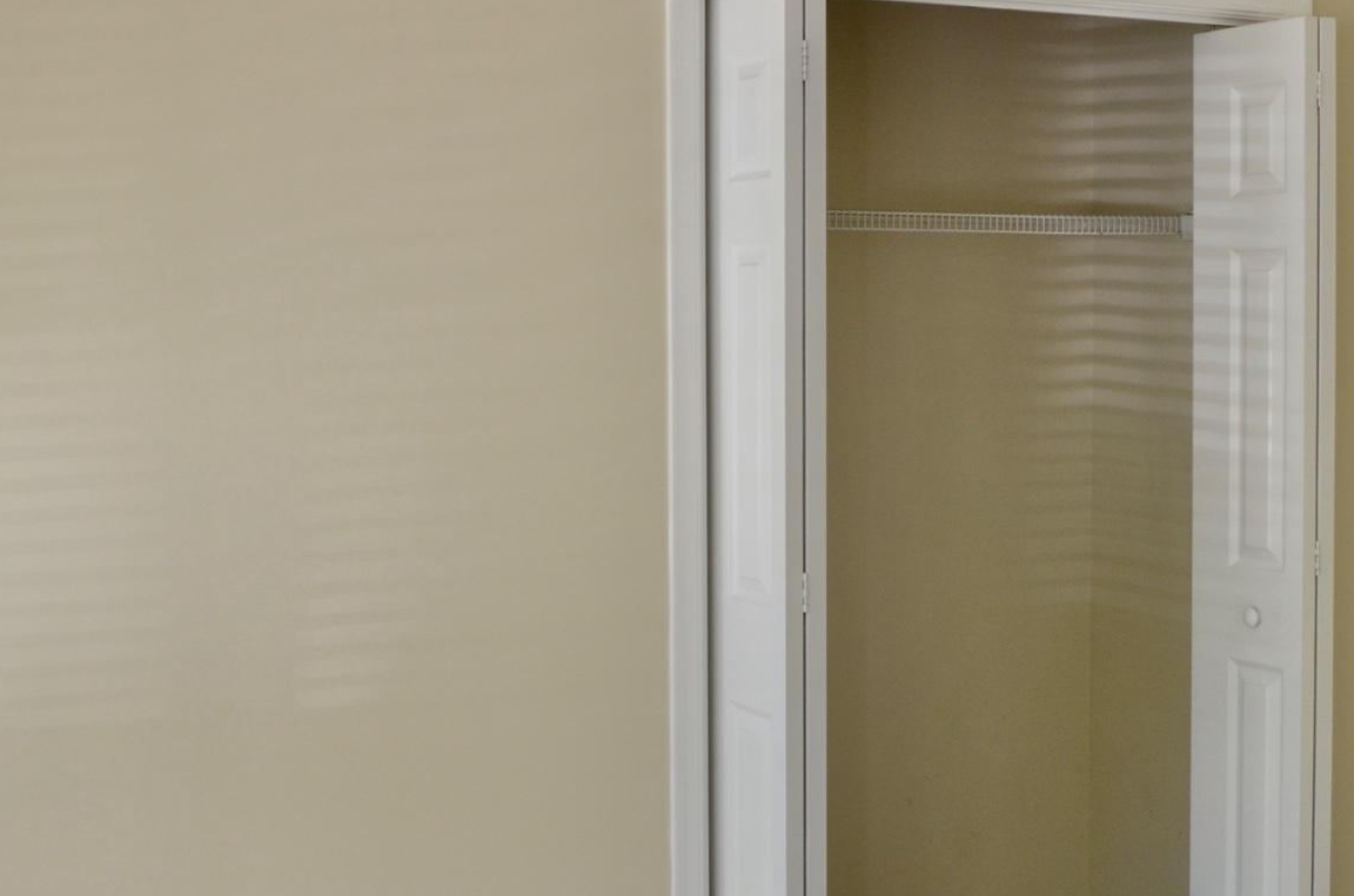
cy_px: 404
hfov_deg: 41.1
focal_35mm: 48
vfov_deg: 27.9
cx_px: 773
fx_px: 1802
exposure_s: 1/80
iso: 400
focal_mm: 18
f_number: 4.5
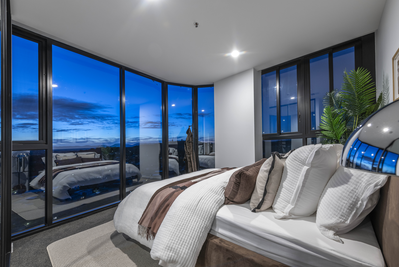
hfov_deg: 104.2
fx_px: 155
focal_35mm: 14
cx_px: 200
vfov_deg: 81.3
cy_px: 134
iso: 125
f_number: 7.1
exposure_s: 1/1.67
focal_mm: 14
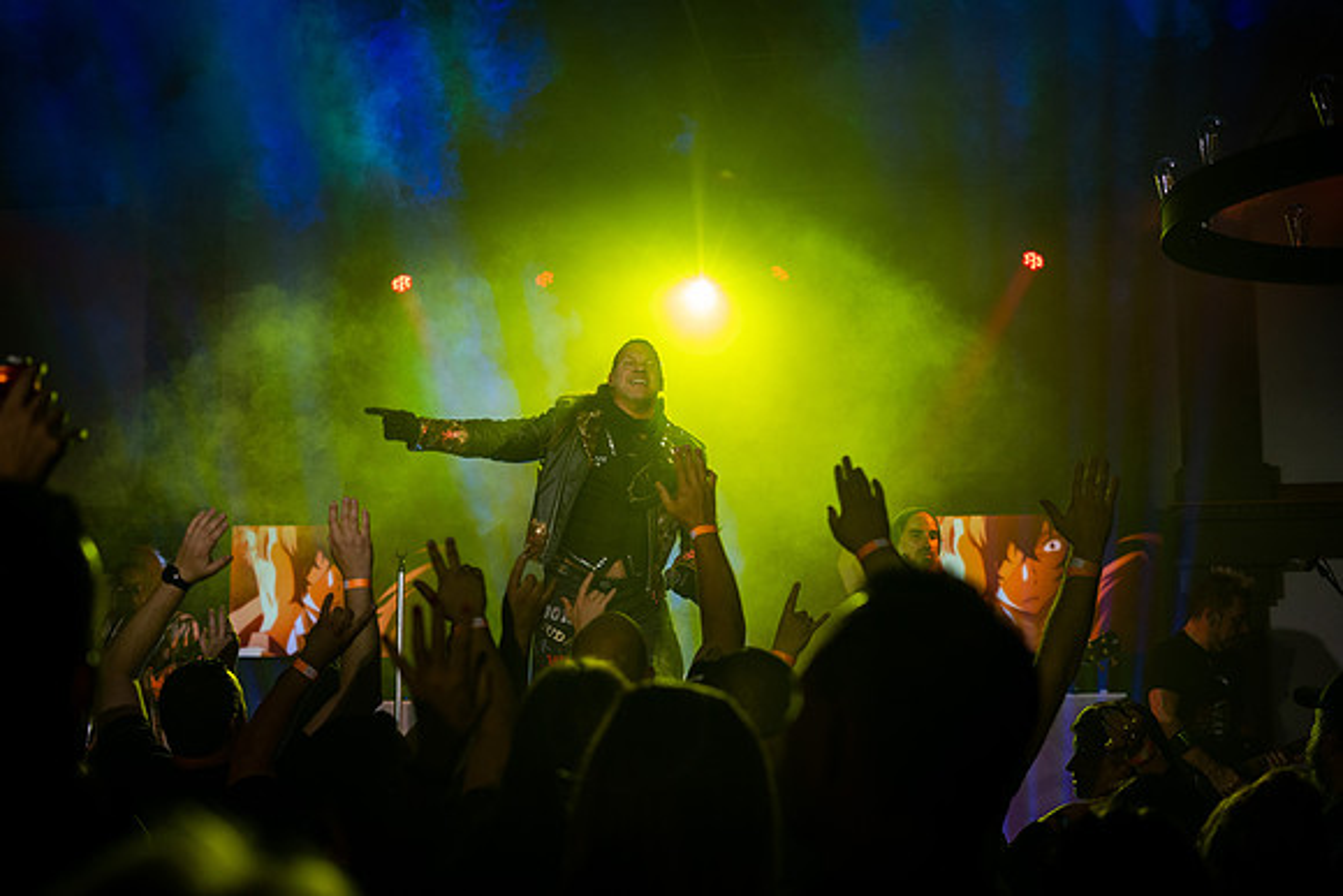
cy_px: 448
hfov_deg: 39.1
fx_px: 1892
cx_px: 672
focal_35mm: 51
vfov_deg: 26.6
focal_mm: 50
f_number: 2.8
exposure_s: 1/400
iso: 1000
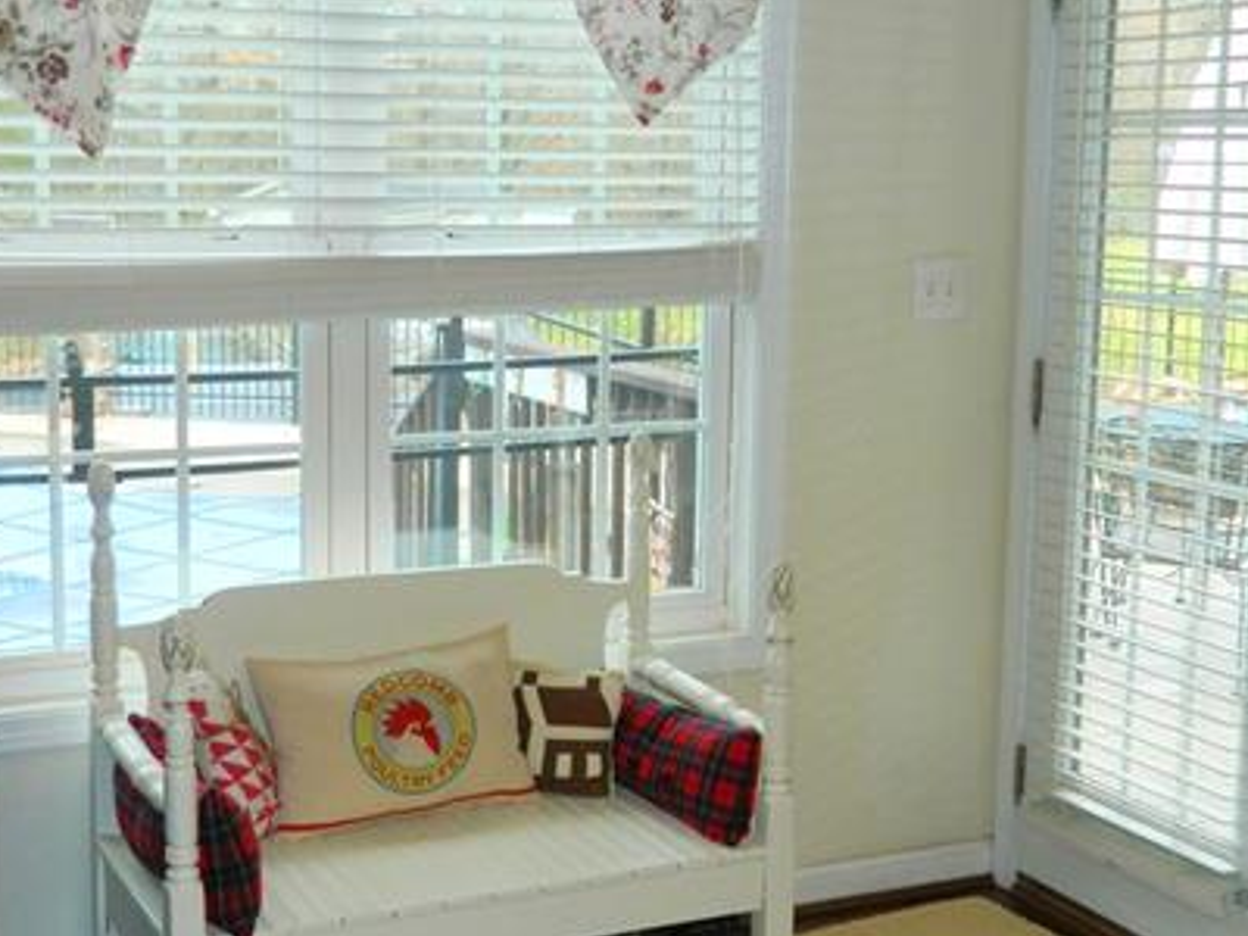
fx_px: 2019
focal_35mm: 56
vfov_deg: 26.1
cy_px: 443
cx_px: 627
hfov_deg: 34.3
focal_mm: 6.2
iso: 140
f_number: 3.3
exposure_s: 1/30
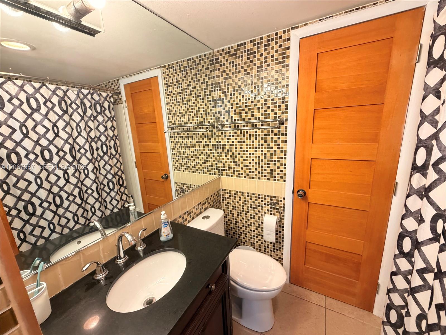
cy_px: 168
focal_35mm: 14
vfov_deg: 85.7
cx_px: 223
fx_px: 180
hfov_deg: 102.1
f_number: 2.2
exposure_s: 1/60
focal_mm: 2.22
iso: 400
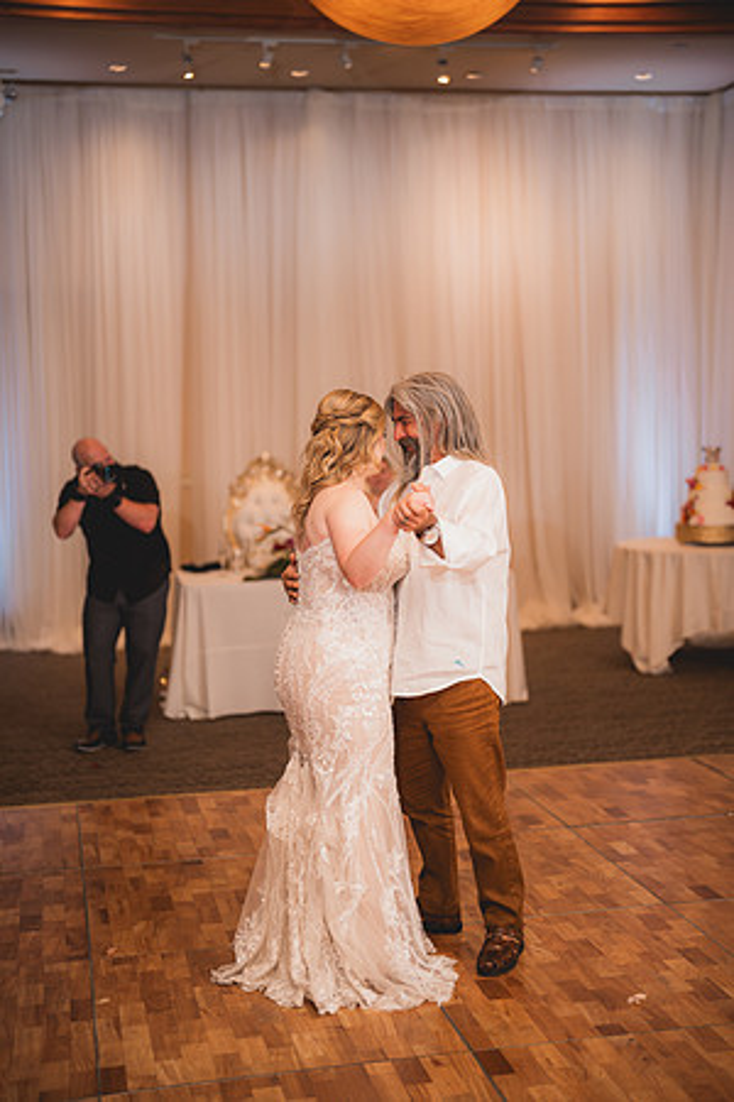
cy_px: 551
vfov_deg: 39.6
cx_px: 367
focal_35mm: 50
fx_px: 1529
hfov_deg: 27.0
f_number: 1.2
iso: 125
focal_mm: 50
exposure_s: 1/250
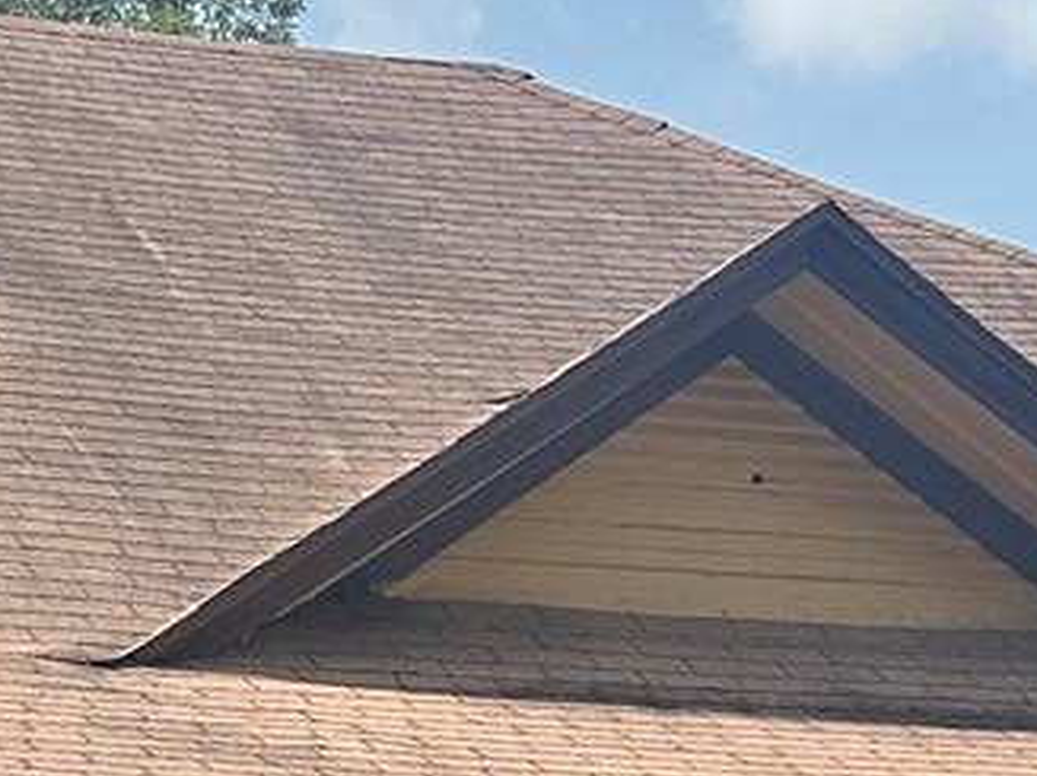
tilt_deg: -0.7
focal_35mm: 151
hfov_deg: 13.0
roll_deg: -0.5
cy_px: 1418
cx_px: 213
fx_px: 4520
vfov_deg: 9.3
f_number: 1.78
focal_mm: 6.86
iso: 80
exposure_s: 1/2809
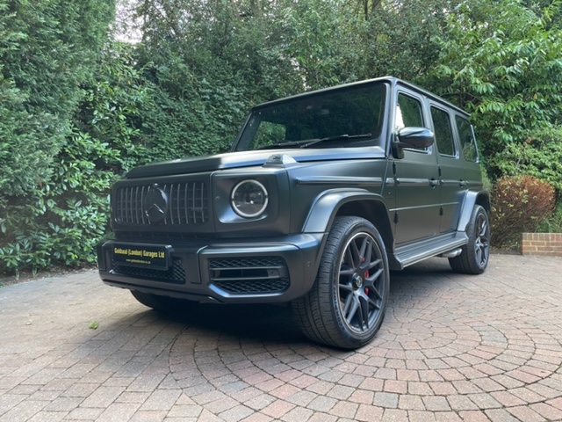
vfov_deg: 53.1
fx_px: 422
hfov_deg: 67.3
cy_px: 211
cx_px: 281
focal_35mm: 26
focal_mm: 4.2
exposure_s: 1/121
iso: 50
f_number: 1.6
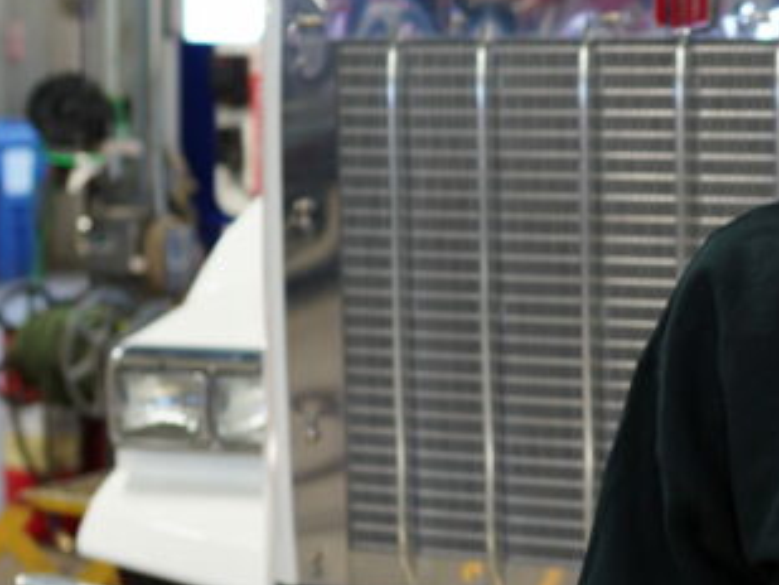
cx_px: 832
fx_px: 1959
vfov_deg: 17.0
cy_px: 275
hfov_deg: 21.5
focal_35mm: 87
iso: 320
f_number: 2.8
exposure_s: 1/40
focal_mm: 35
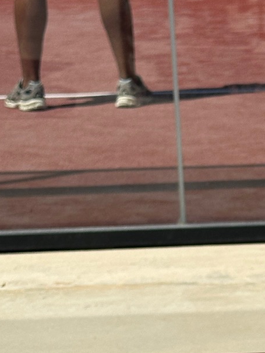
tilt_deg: -15.5
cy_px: 340
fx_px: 1654
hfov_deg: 9.0
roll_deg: +0.2
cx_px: 368
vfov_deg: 12.1
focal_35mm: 162
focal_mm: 6.86
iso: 64
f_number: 1.78
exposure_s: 1/9804
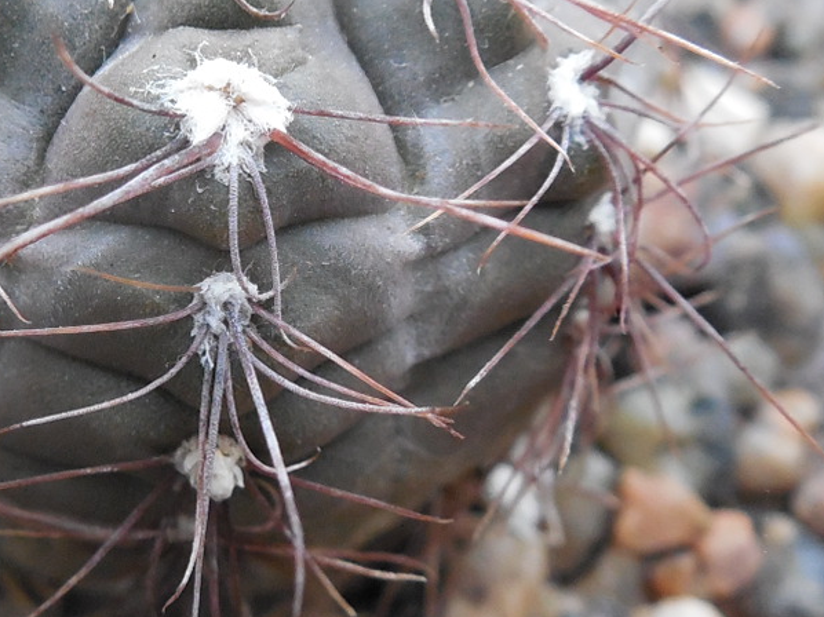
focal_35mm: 83
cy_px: 171
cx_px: 161
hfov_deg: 23.2
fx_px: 1975
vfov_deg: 17.7
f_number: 3.6
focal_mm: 5.6
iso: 400
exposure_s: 1/25
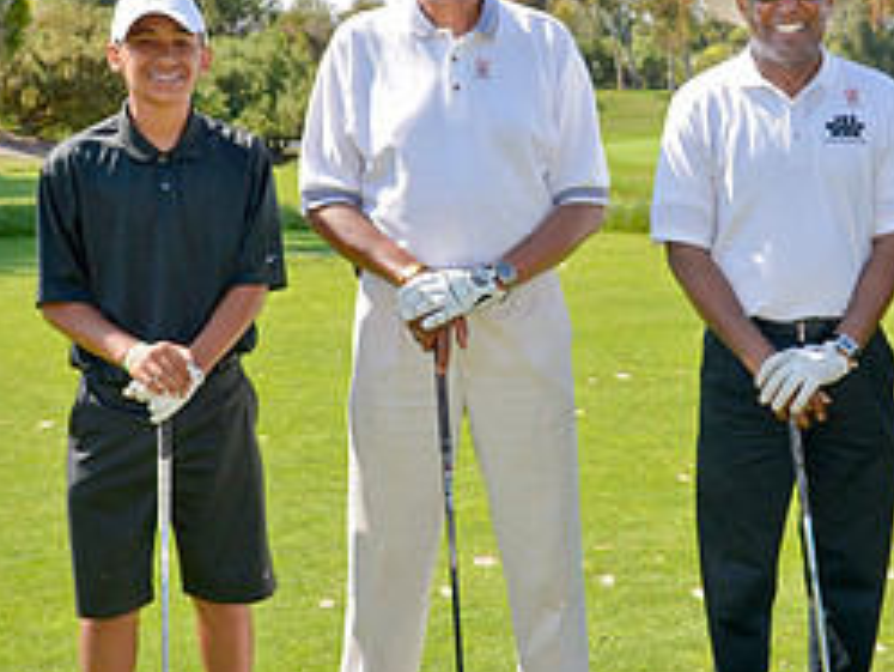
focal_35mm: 87
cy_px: 377
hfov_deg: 22.3
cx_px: 653
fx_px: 2248
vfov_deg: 17.0
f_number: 5.6
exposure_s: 1/200
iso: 100
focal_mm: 26
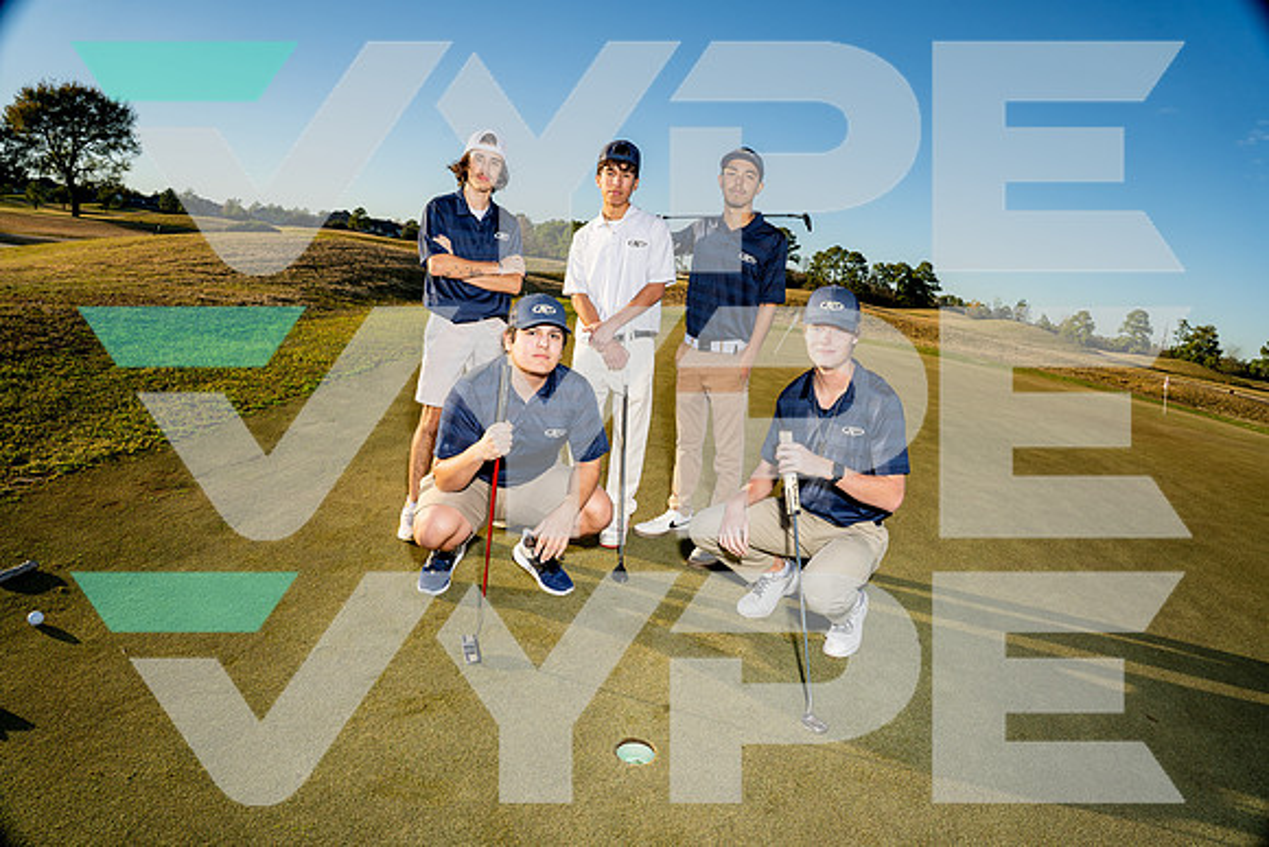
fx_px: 705
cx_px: 634
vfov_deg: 62.0
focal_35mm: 20
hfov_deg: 84.0
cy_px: 424
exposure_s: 1/250
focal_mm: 20
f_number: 8
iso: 100
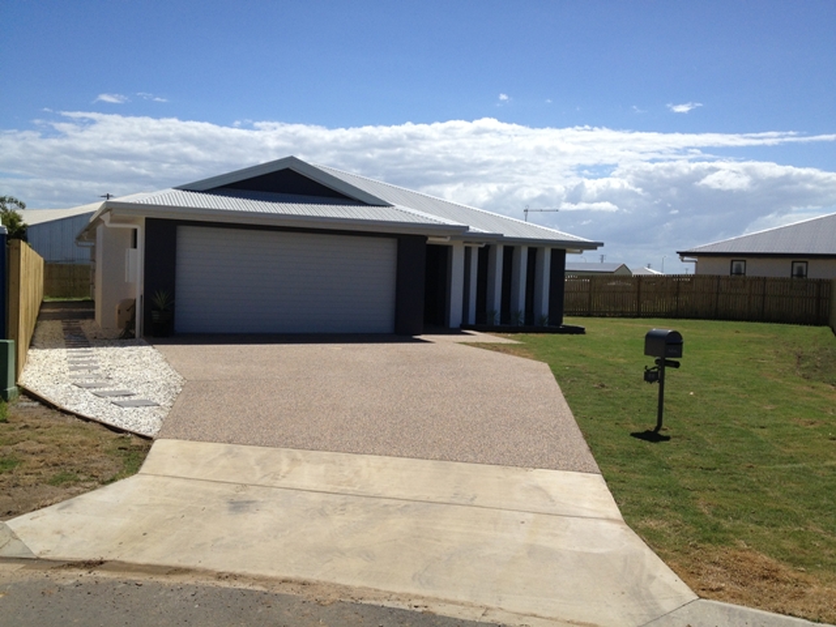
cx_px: 418
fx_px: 845
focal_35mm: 35
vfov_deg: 40.7
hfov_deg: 52.6
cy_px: 314
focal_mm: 4.28
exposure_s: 1/3067
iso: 50
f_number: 2.4
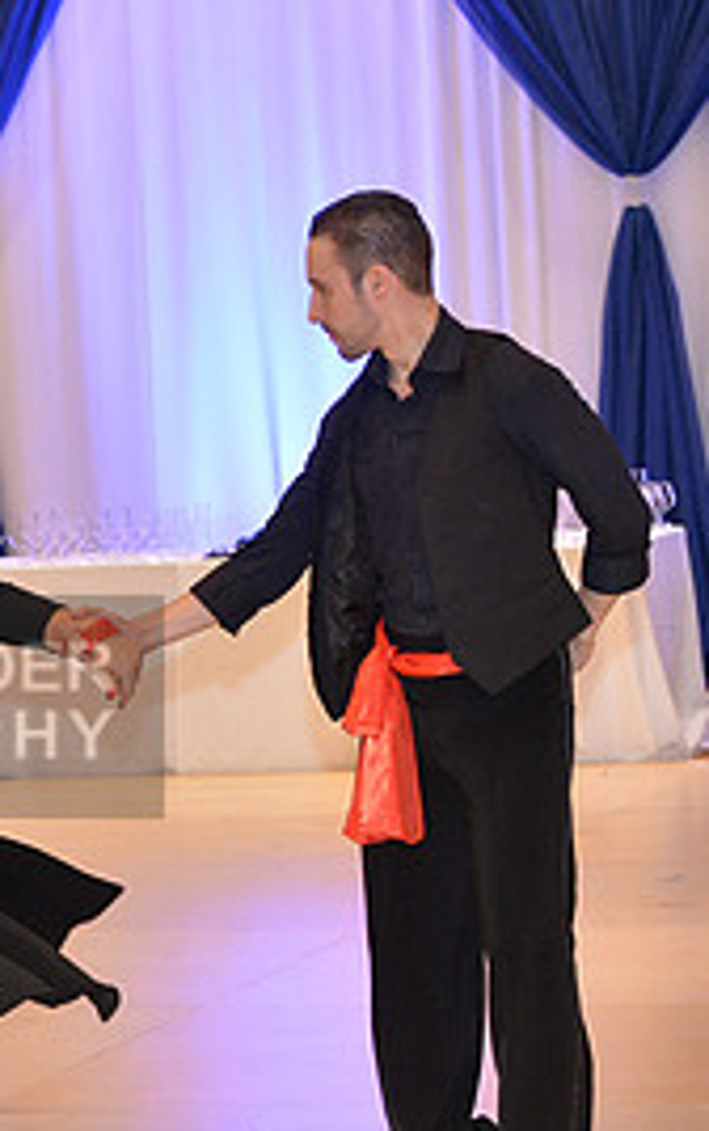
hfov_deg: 8.4
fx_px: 4751
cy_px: 707
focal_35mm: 154
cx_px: -295
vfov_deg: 13.6
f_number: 5
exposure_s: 1/250
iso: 2500
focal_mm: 70
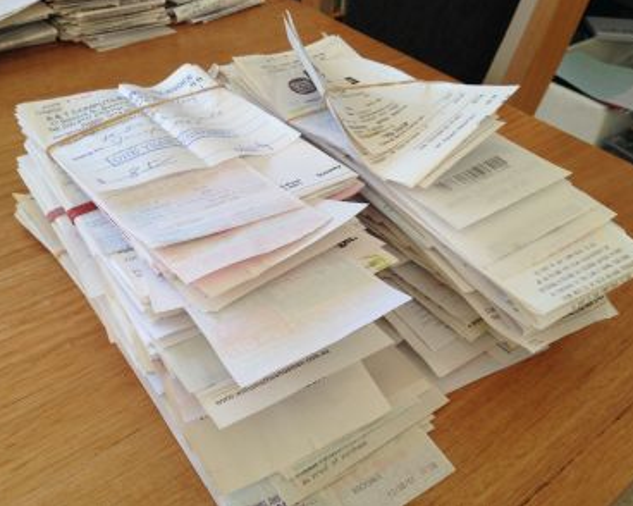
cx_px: 301
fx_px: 655
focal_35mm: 35
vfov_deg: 42.2
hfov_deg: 51.5
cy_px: 251
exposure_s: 1/40
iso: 50
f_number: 2.4
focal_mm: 4.13
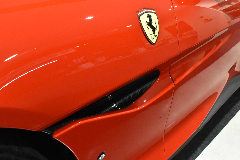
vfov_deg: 35.5
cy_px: 80
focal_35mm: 38
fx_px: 250
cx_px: 120
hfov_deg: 51.3
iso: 2200
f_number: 8
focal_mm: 25
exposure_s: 1/40
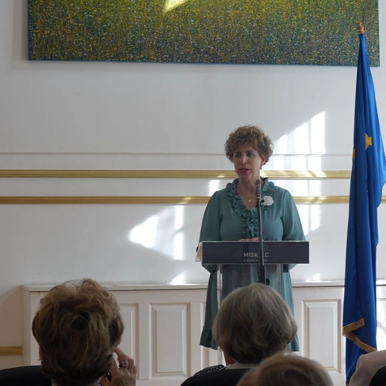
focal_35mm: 125
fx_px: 1577
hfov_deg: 14.0
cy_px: 210
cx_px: 222
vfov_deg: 14.0
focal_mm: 29.1
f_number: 4
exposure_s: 1/80
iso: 200
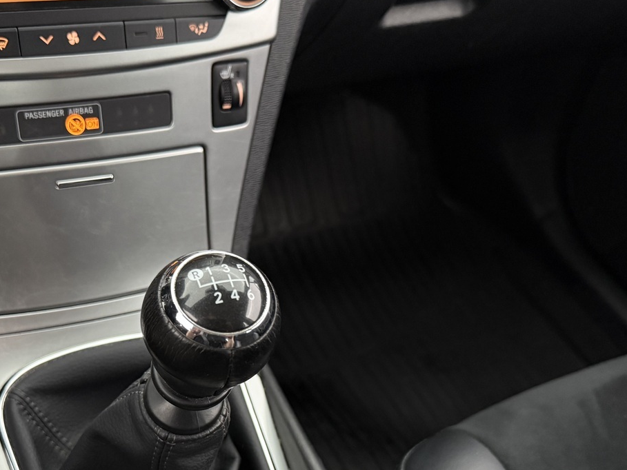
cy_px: 364
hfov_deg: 48.5
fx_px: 688
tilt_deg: -50.4
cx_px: 230
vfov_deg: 36.7
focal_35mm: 38
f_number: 1.78
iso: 800
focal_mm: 6.76
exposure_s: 1/33
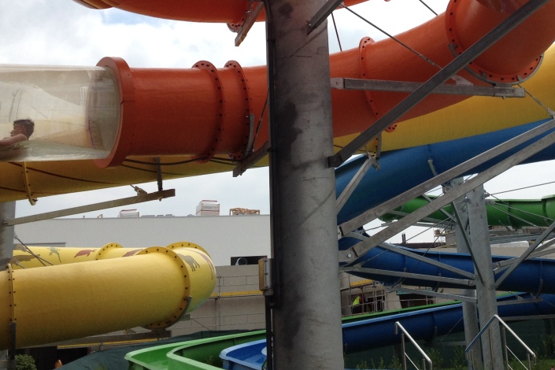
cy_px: 39
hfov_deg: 32.1
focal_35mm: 62
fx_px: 956
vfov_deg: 21.4
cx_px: 376
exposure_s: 1/2404
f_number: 2.4
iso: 50
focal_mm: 4.28
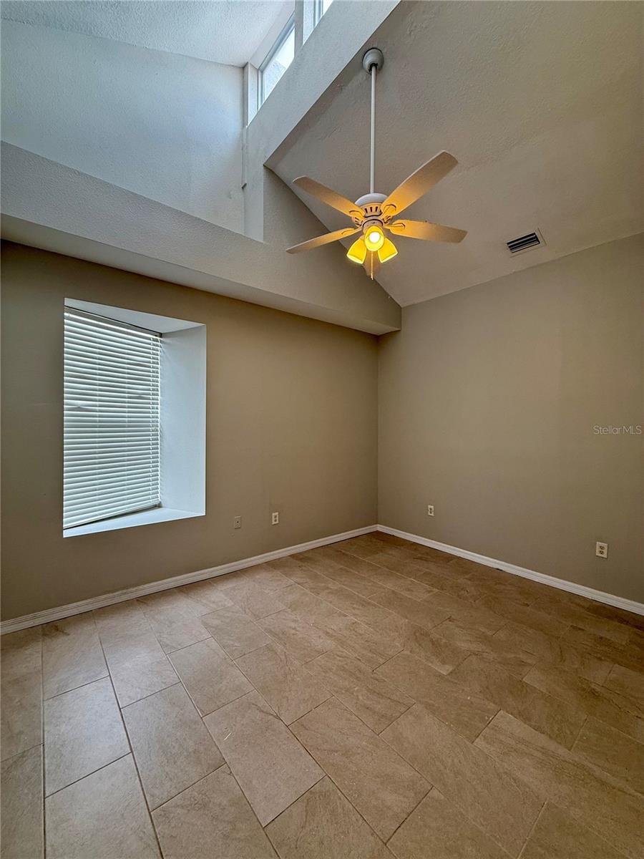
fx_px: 347
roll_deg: -0.8
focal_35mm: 14
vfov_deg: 102.1
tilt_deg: +0.2
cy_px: 430
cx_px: 322
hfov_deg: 85.7
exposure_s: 1/120
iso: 125
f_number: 2.2
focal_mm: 2.22
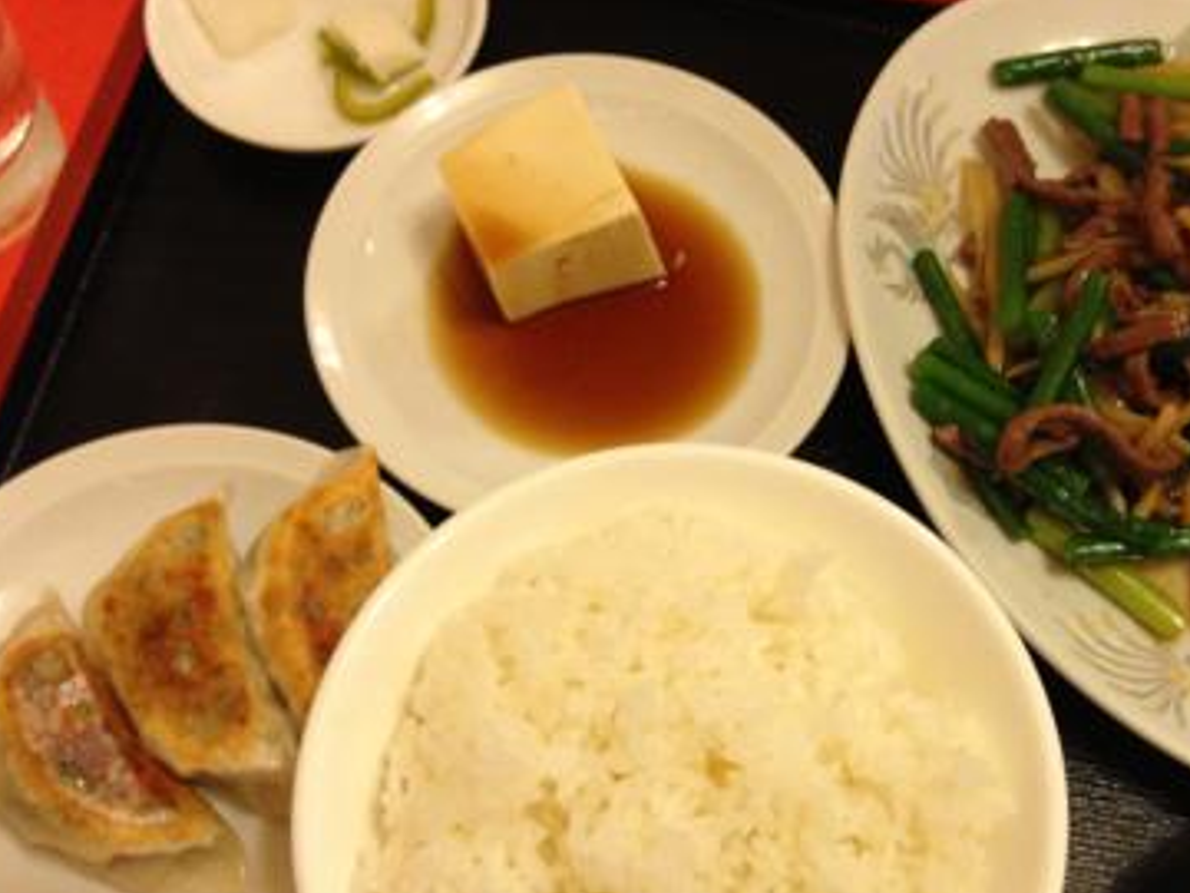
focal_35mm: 44
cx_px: 747
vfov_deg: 32.6
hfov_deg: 42.6
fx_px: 1513
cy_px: 589
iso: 250
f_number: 2.4
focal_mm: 4.13
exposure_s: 1/20
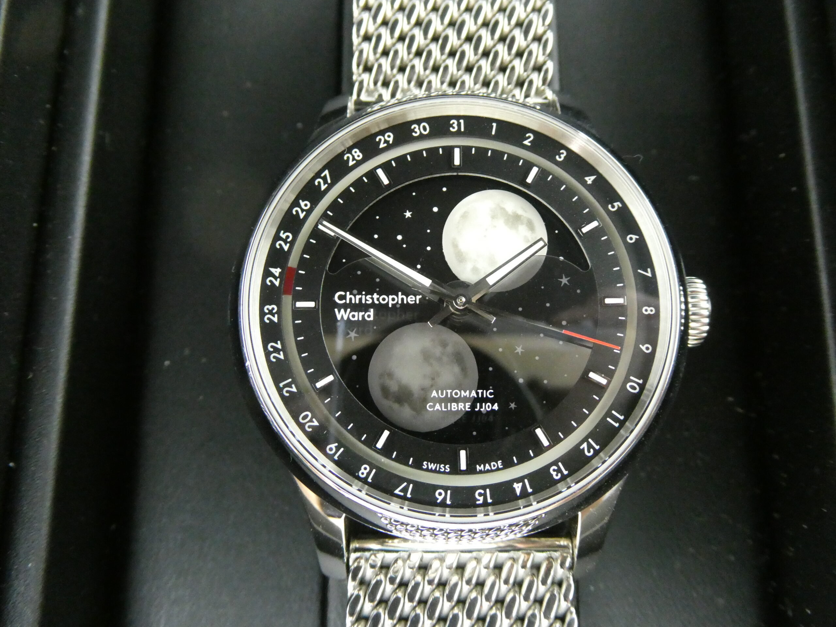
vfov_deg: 40.7
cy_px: 314
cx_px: 418
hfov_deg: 52.6
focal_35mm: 35
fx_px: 845
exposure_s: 1/80
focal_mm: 6.3
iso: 1600
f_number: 3.7
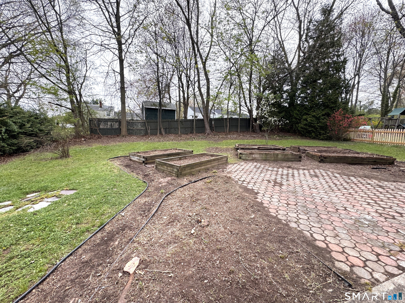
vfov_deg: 85.7
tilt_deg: -6.7
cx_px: 202
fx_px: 164
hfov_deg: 102.1
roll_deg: -1.3
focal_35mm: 14
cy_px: 152
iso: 40
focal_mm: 2.22
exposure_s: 1/416
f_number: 2.2
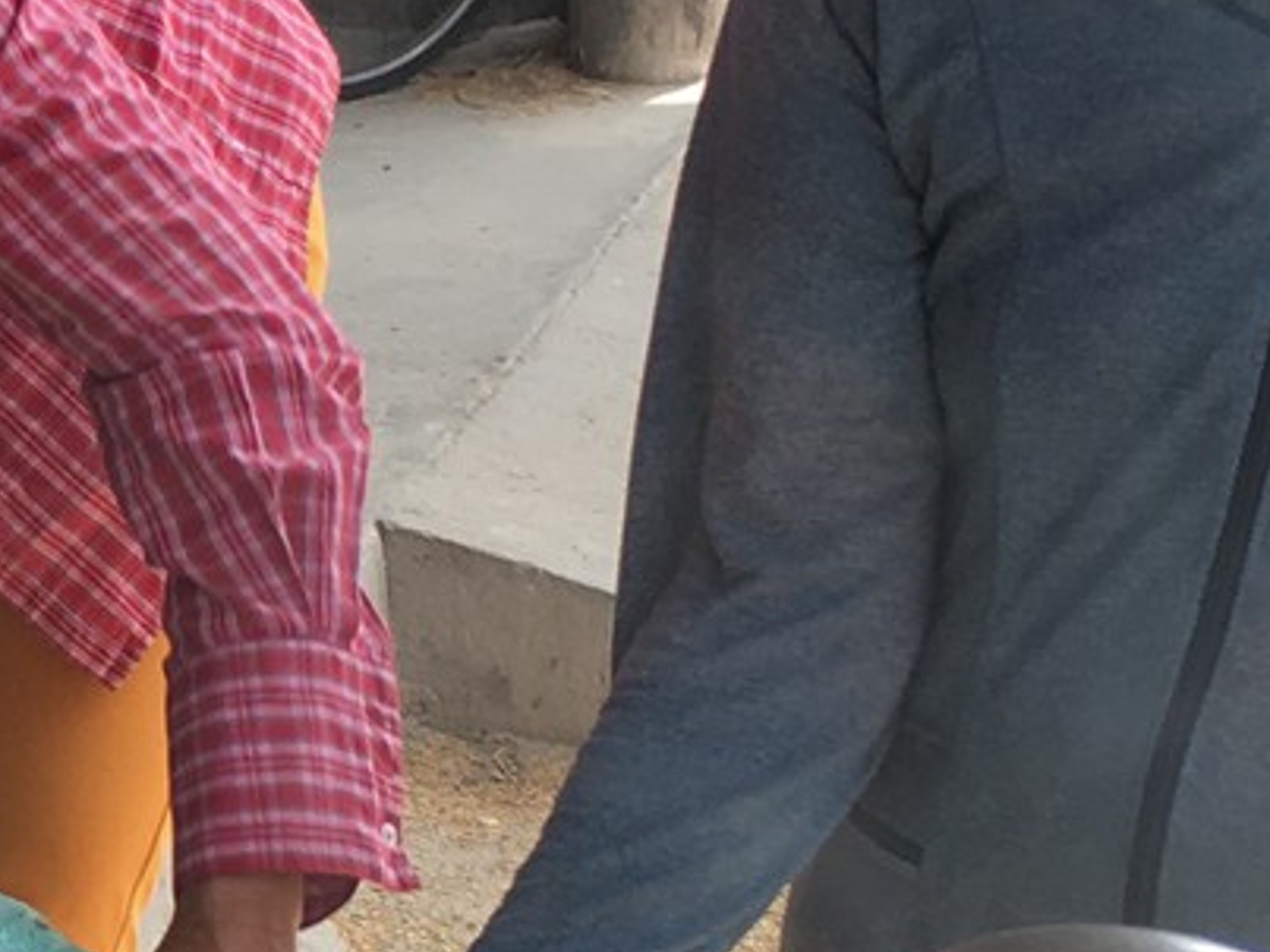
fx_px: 5282
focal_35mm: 144
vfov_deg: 10.3
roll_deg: +4.8
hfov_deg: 12.8
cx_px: -794
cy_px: 312
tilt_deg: -12.7
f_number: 2.2
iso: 25
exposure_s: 1/487
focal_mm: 4.15
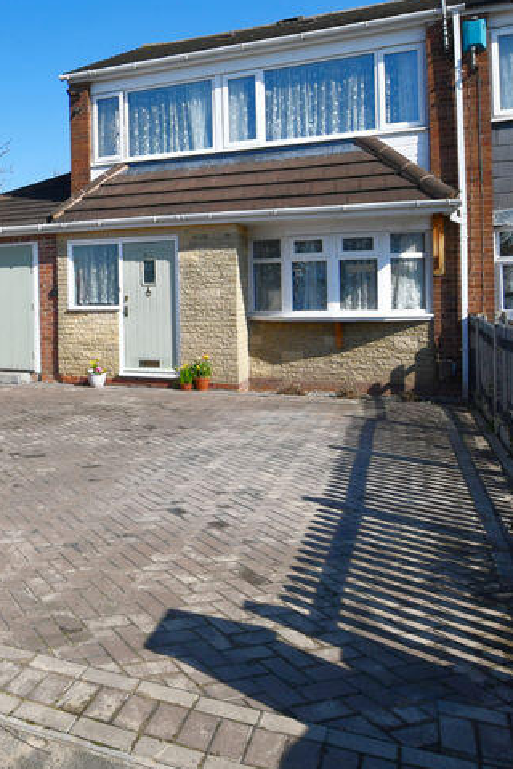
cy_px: 296
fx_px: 684
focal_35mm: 32
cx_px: -3
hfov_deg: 36.8
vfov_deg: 58.1
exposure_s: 1/320
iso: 100
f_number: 9
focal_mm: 10
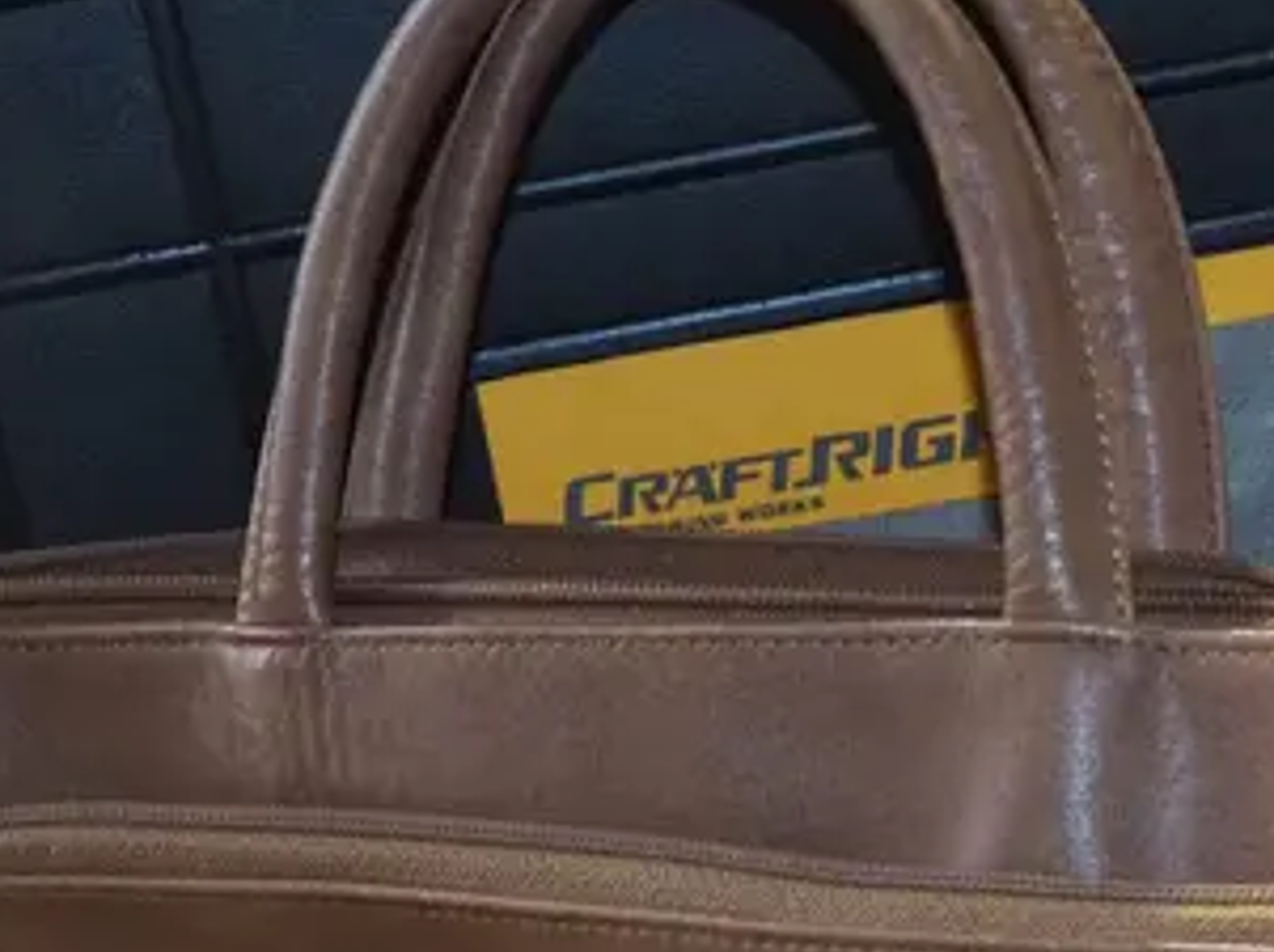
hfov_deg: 17.9
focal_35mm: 109
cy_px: 1345
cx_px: 1079
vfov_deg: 13.0
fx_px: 4007
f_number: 5.6
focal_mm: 16
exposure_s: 1/60
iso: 2500
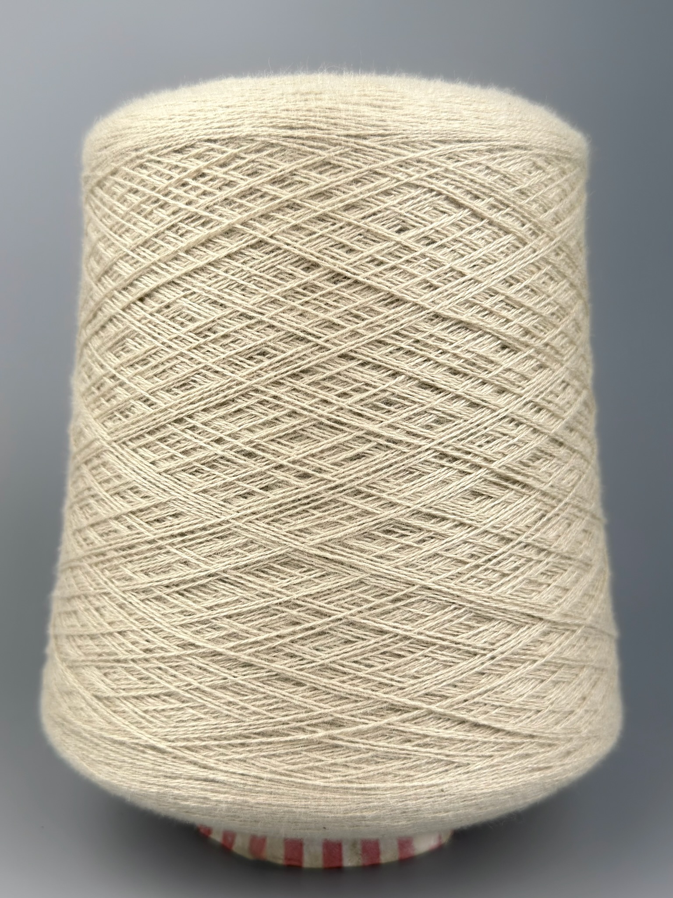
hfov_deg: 56.8
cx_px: 336
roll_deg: +0.1
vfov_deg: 71.6
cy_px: 449
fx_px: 622
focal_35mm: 24
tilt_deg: -9.1
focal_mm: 6.76
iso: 64
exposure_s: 1/719
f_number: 1.78
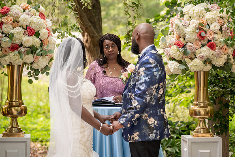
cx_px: 120
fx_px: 888
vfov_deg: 10.1
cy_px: 77
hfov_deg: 15.1
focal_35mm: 136
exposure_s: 1/200
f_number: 4
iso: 640
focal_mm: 132
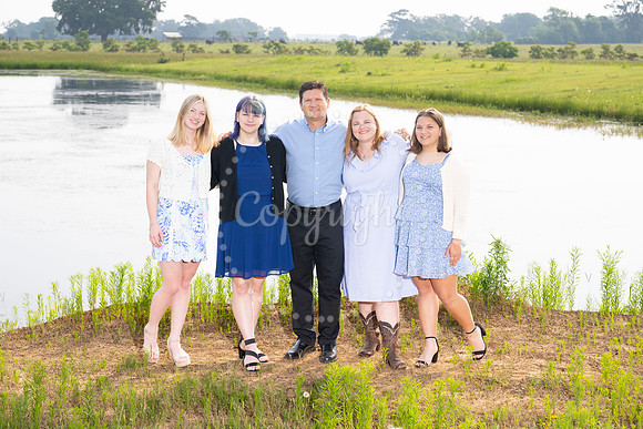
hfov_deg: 22.4
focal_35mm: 91
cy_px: 214
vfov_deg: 15.0
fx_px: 1626
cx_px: 322
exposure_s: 1/200
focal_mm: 91
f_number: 7.1
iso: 320
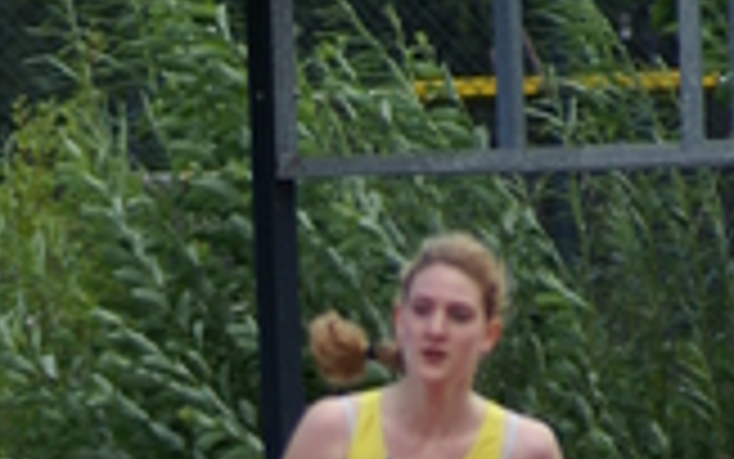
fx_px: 25394
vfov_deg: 1.0
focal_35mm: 1269
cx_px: 207
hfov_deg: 1.7
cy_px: 716
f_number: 5.6
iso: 320
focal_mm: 250
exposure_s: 1/500
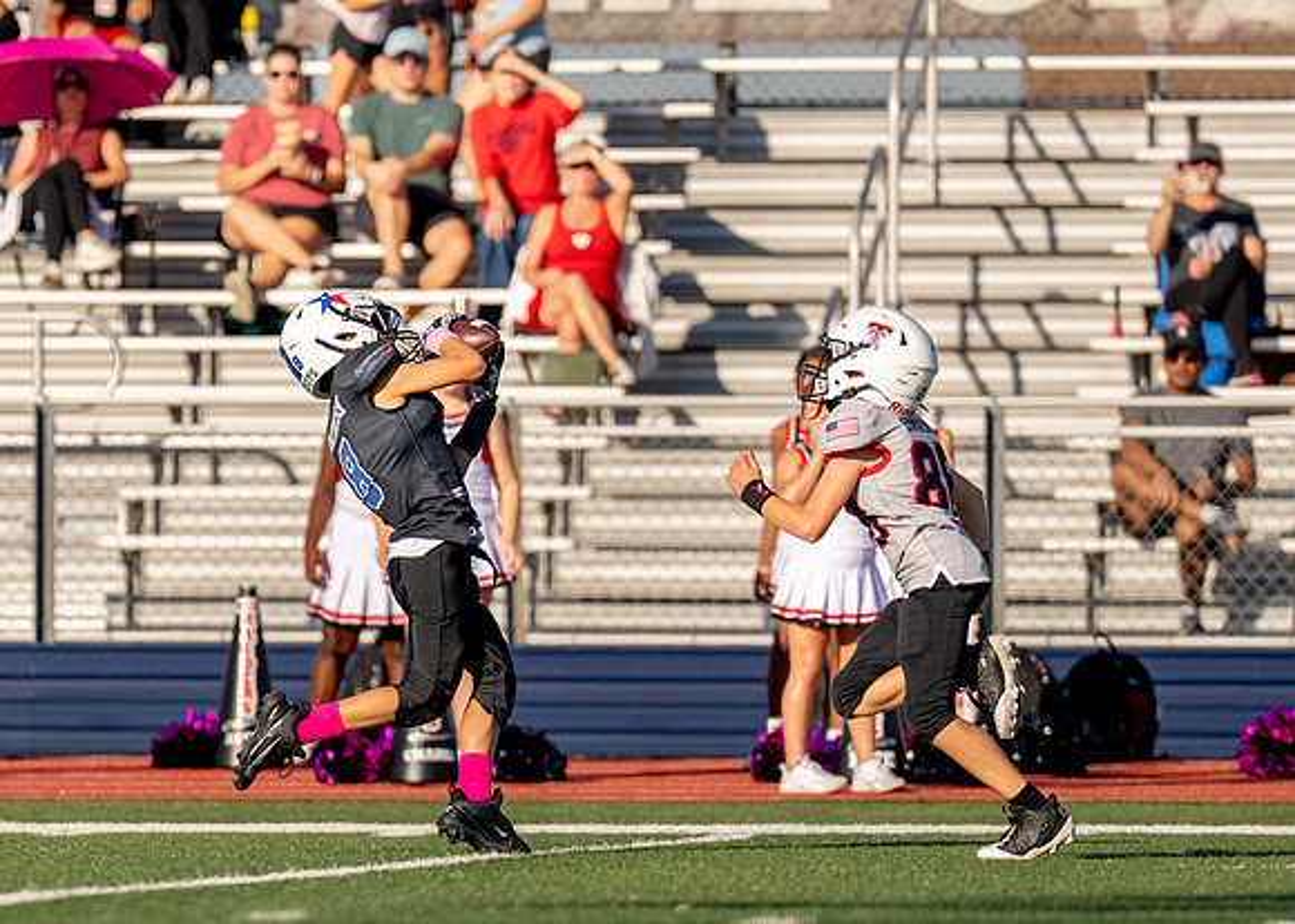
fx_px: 18981
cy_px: 483
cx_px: 432
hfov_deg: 3.9
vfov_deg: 2.8
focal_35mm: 516
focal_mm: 200
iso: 250
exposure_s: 1/10000
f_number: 2.8
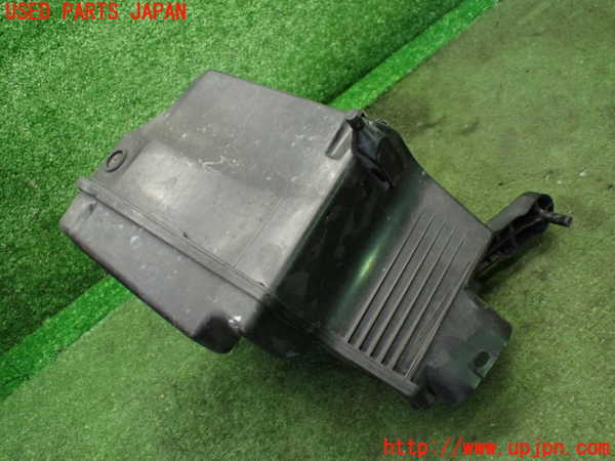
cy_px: 230
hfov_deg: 60.0
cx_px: 308
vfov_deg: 46.8
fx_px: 533
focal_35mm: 30
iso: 800
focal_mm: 5.4
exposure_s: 1/100
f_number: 2.3
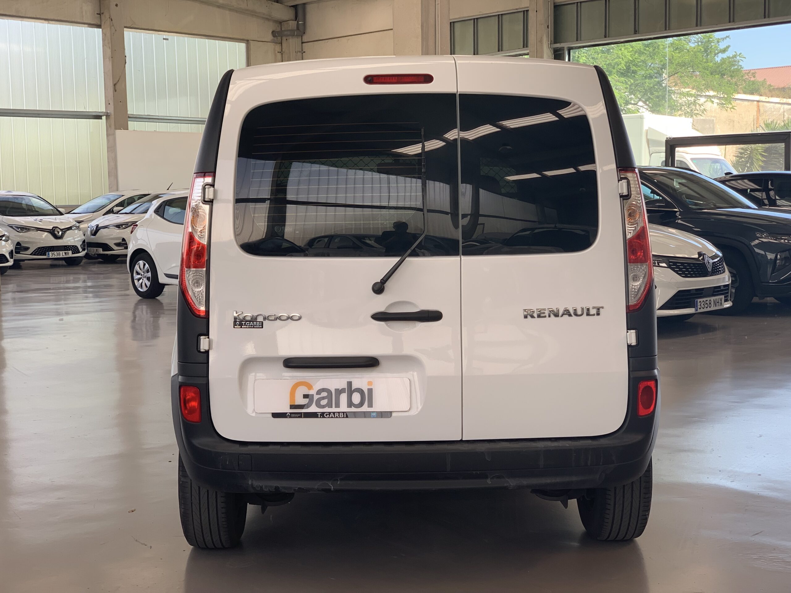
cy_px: 296
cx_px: 396
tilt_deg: -4.7
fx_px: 1188
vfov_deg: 28.0
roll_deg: +1.5
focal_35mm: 52
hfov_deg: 36.8
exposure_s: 1/94
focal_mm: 6
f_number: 2.4
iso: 16
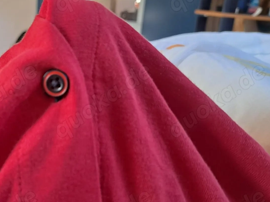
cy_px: 108
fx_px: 343
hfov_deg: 40.9
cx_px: 49
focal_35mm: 44
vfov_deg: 32.9
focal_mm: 5.23
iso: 100
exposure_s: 1/50
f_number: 1.8
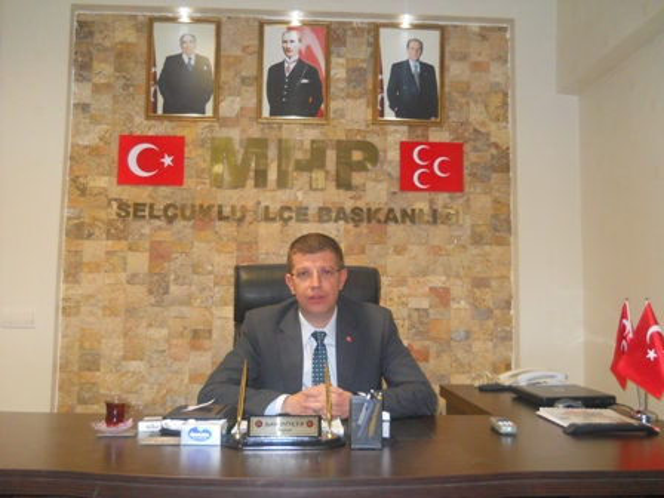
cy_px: 249
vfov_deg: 35.1
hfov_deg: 45.8
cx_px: 332
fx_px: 786
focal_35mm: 41
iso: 320
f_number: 3.1
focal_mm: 6.72
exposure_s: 1/30
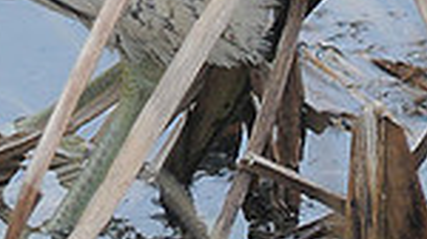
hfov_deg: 0.6
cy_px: -155
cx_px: -85
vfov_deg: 0.3
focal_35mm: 3651
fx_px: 41294
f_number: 5.6
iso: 640
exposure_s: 1/500
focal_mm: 600
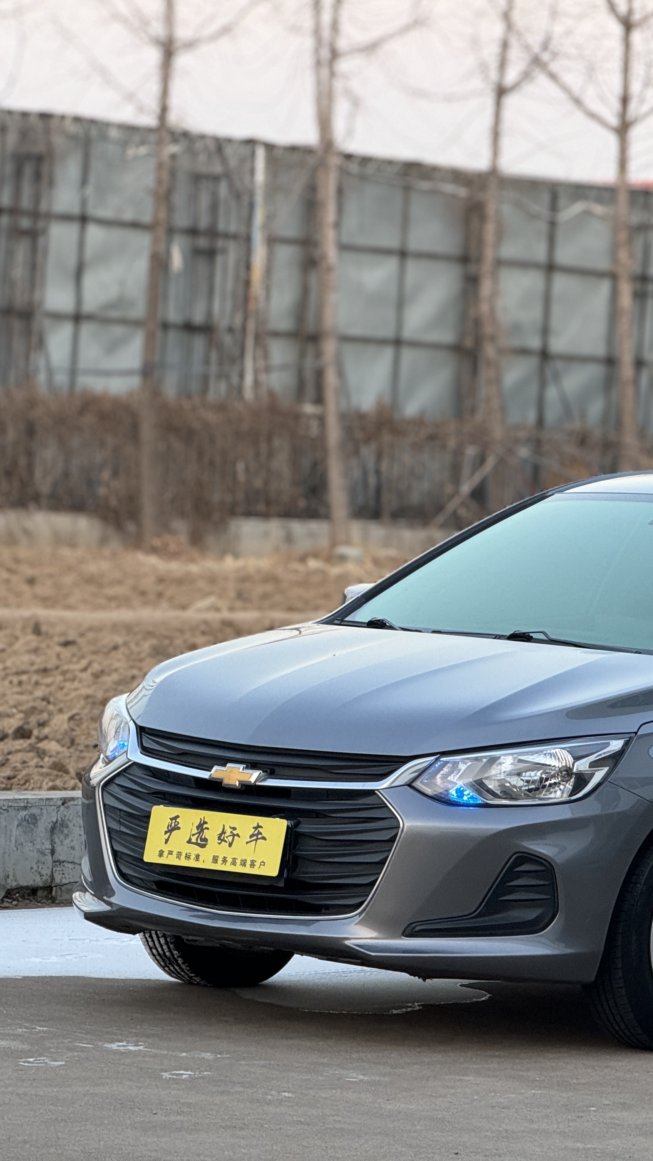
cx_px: 705
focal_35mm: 175
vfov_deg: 12.3
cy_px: 579
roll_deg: -2.8
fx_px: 5387
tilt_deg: -1.1
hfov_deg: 6.9
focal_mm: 15.66
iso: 200
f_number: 2.8
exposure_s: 1/99
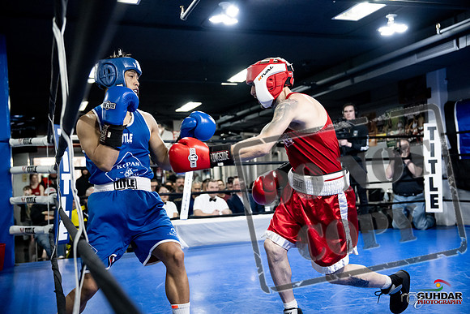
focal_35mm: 40
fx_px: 522
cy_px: 157
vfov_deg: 33.4
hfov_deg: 48.4
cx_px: 235
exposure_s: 1/1000
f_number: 2.8
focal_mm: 40
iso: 8000
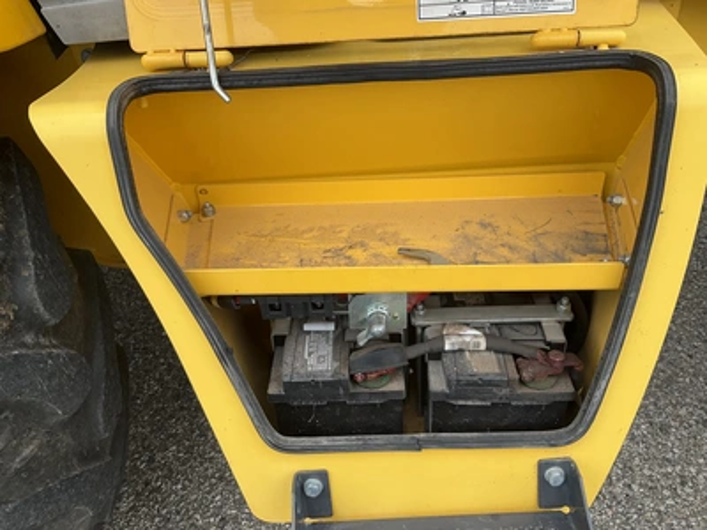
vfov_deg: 48.2
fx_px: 592
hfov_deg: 61.7
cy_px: 265
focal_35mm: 29
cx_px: 354
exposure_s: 1/208
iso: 20
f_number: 1.8
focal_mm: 3
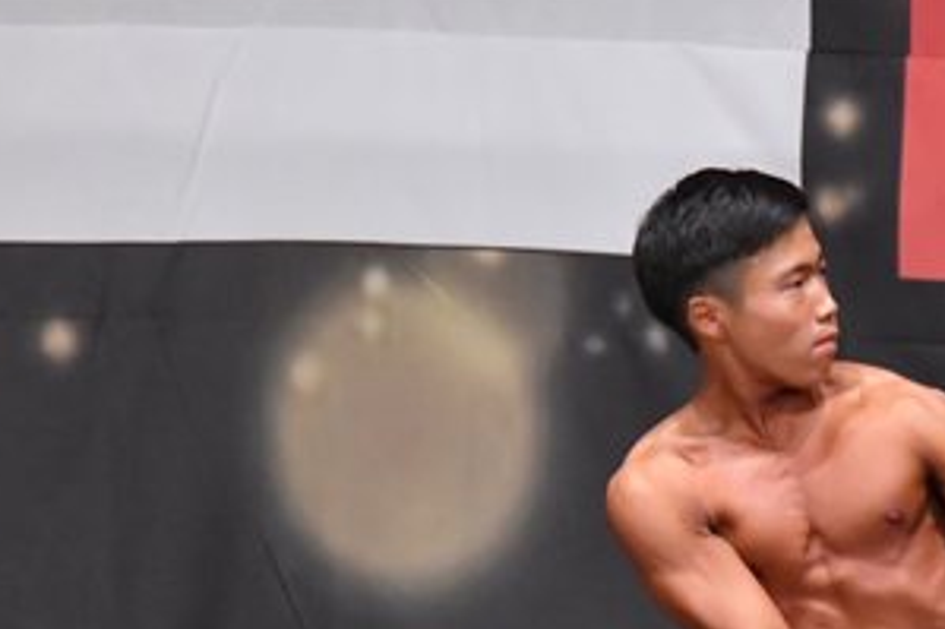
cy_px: 793
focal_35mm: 583
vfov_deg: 2.4
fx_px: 15295
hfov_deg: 3.5
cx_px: 1022
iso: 6400
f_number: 5.6
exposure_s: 1/400
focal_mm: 150
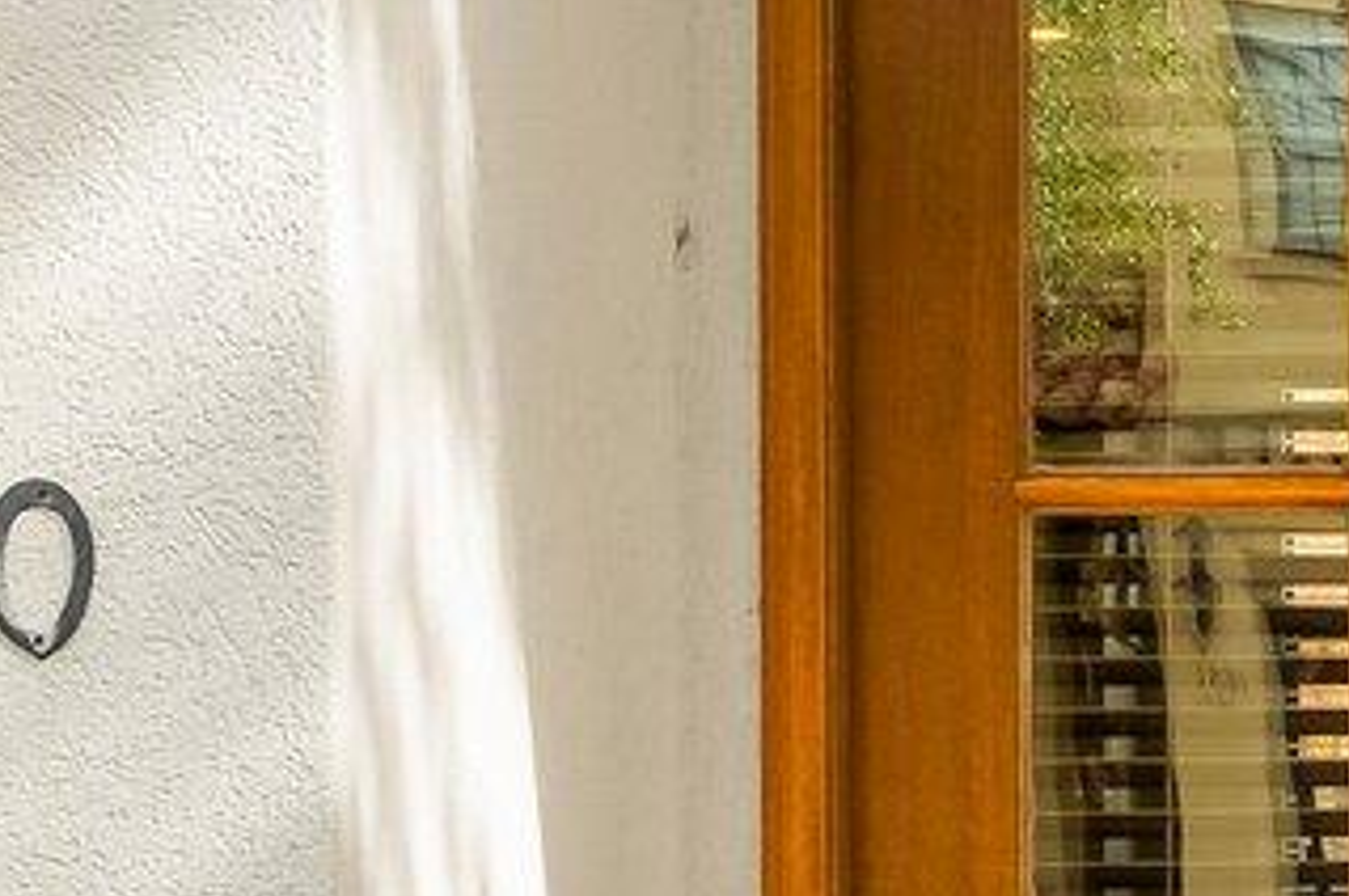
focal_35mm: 140
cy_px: 784
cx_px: 1396
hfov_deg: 14.5
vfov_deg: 9.8
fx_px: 5222
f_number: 9
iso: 400
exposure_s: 1/100
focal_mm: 21.7
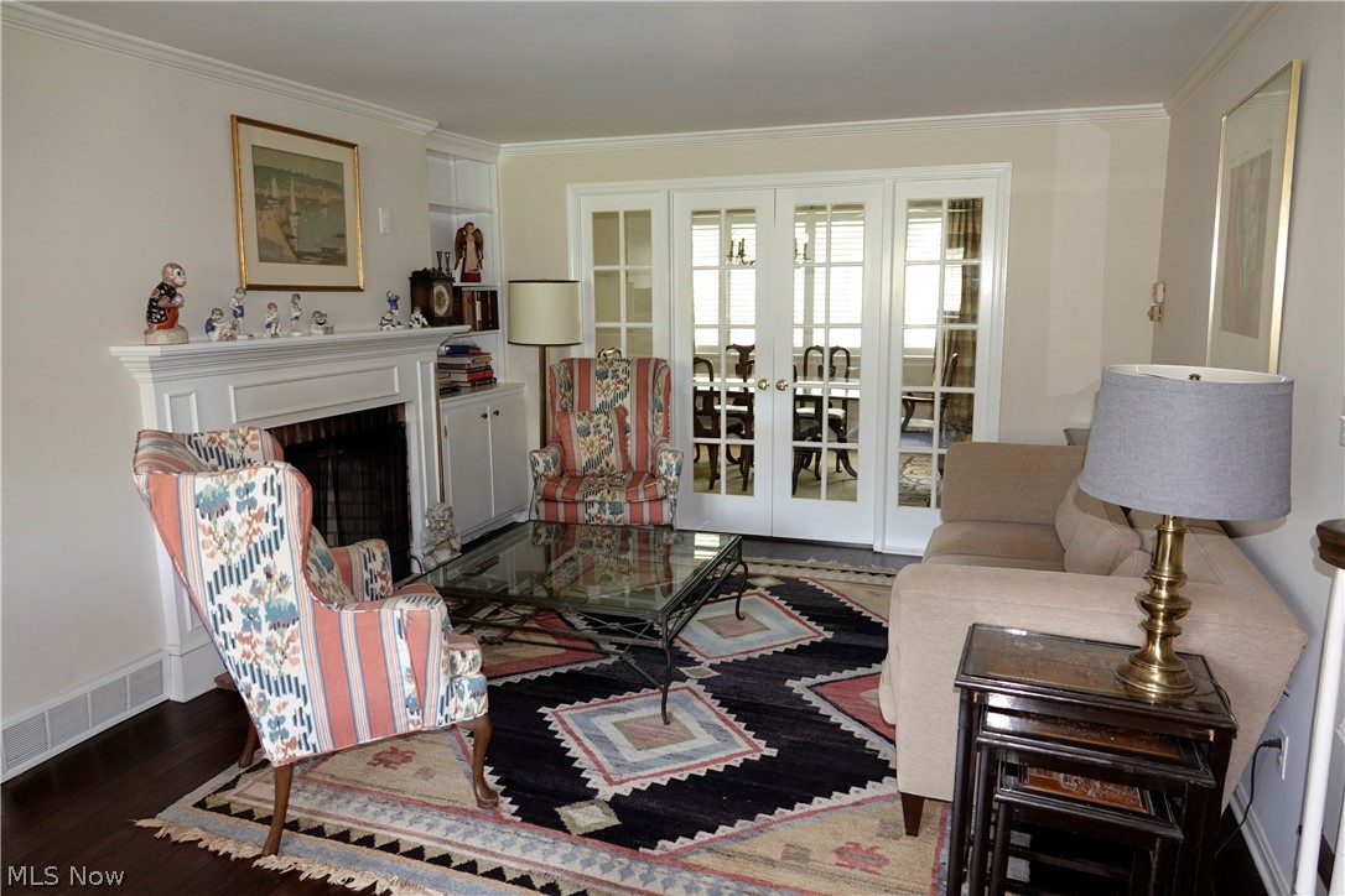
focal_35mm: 24
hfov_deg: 73.7
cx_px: 672
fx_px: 897
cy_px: 448
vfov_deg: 53.1
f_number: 2.5
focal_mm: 8.8
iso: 400
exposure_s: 1/30
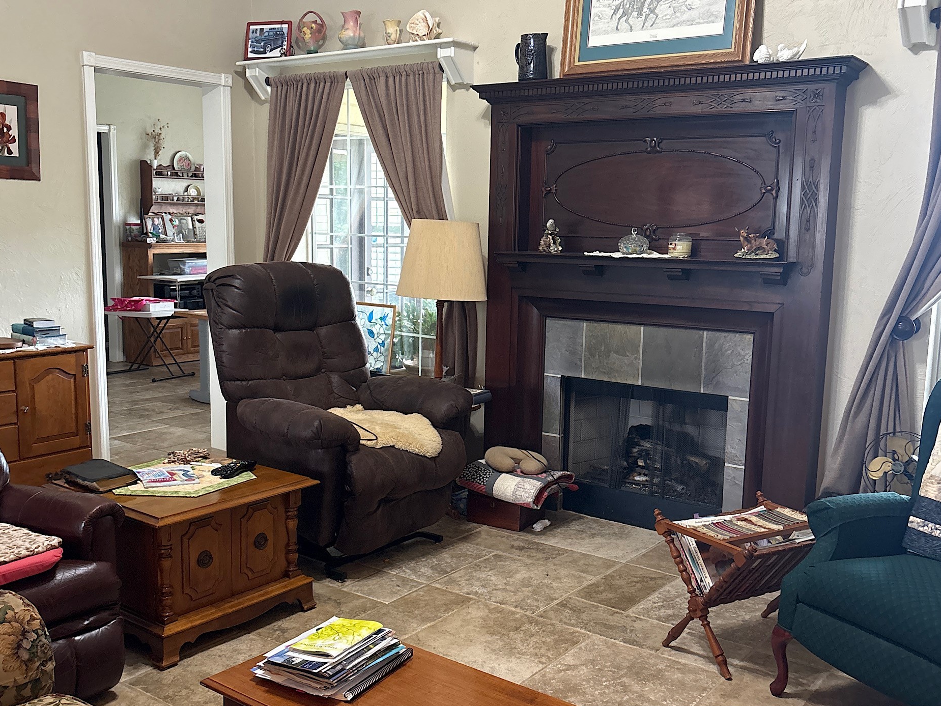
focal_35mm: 27
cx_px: 463
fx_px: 734
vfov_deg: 51.3
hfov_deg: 65.3
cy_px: 366
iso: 400
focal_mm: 5.96
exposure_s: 1/60
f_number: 1.6
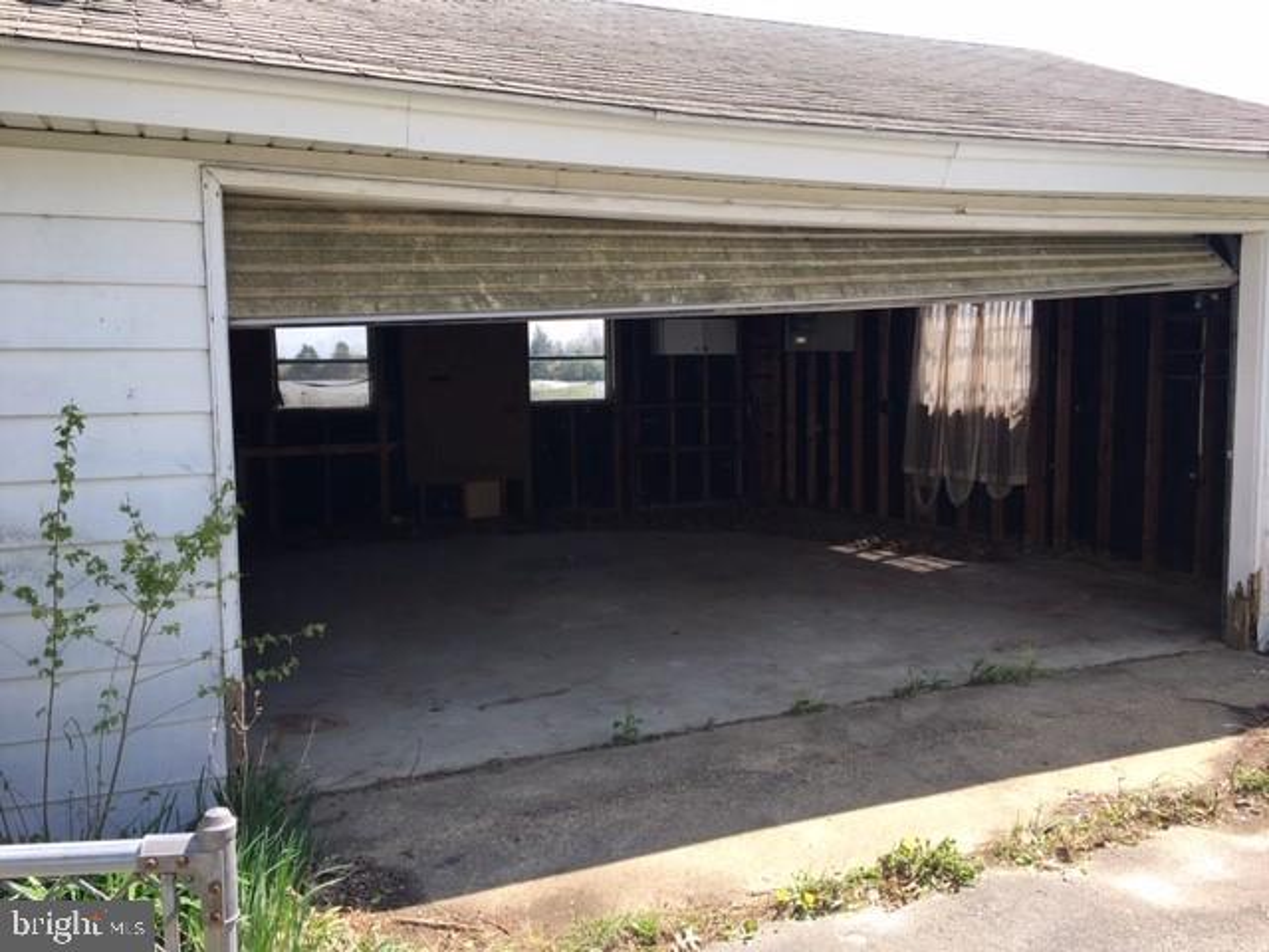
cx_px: 634
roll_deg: +2.6
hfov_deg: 61.7
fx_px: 1063
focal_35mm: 29
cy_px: 476
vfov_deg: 48.2
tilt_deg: -6.7
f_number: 2.2
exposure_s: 1/444
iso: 25
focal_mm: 4.15
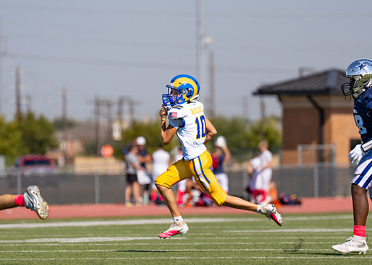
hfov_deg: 4.7
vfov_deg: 3.3
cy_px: 149
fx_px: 4573
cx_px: 197
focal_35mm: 433
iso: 100
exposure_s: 1/2500
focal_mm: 200
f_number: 2.8
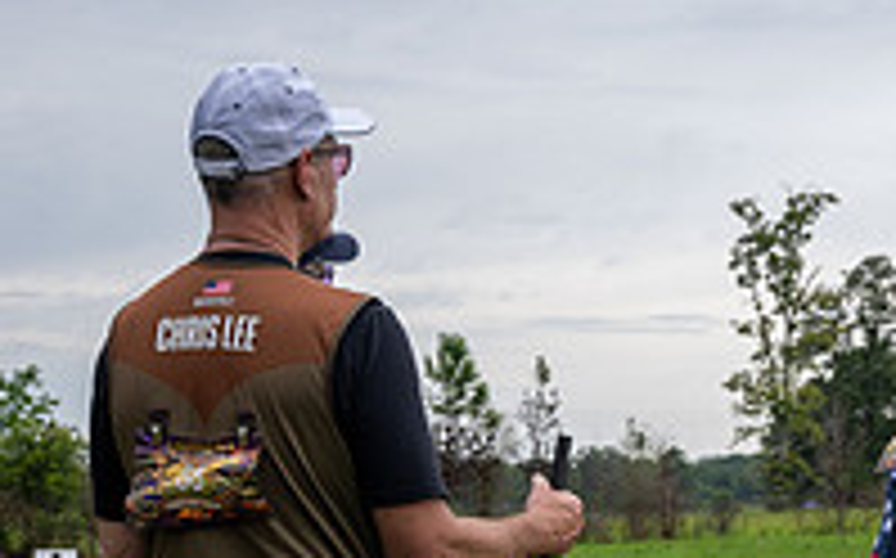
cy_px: 740
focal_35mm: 113
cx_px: 801
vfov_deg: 11.3
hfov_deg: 18.2
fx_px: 2757
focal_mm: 38
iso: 80
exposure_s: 1/100
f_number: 6.3
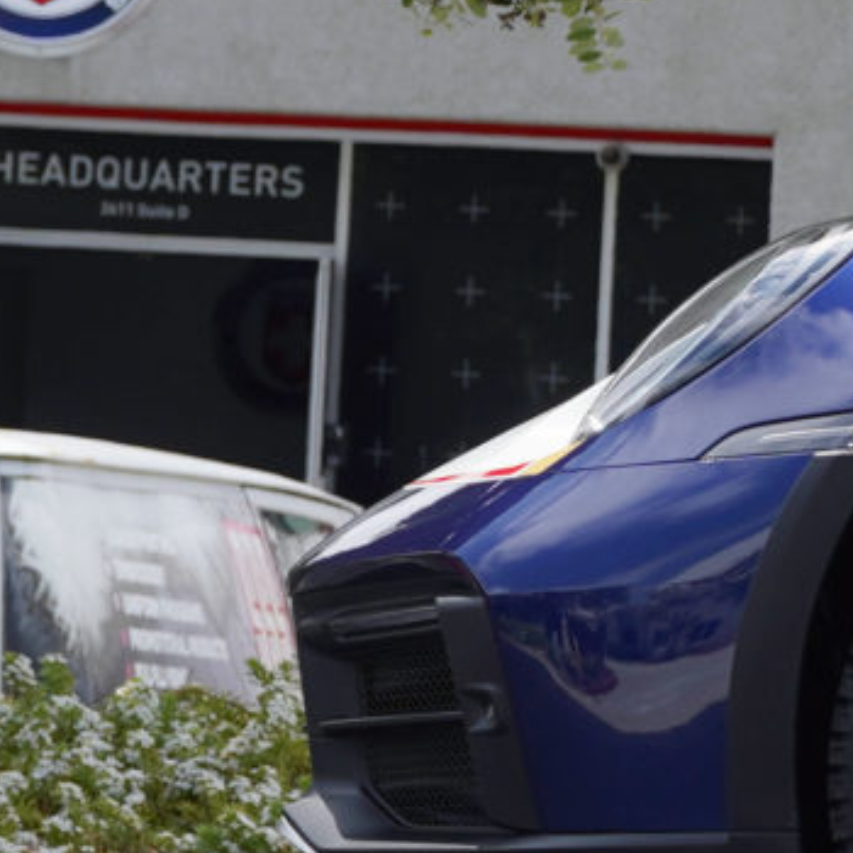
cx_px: 2498
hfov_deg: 4.6
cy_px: 255
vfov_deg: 4.8
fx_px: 10232
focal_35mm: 367
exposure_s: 1/250
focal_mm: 59
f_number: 8
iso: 100
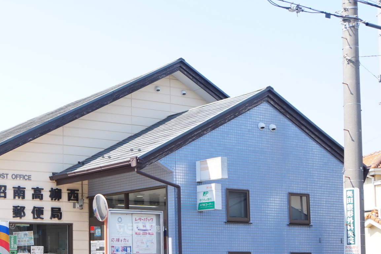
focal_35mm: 57
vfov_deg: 23.3
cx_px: -29
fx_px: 603
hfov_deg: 31.4
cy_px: 216
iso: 100
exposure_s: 1/100
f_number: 7.1
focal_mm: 16
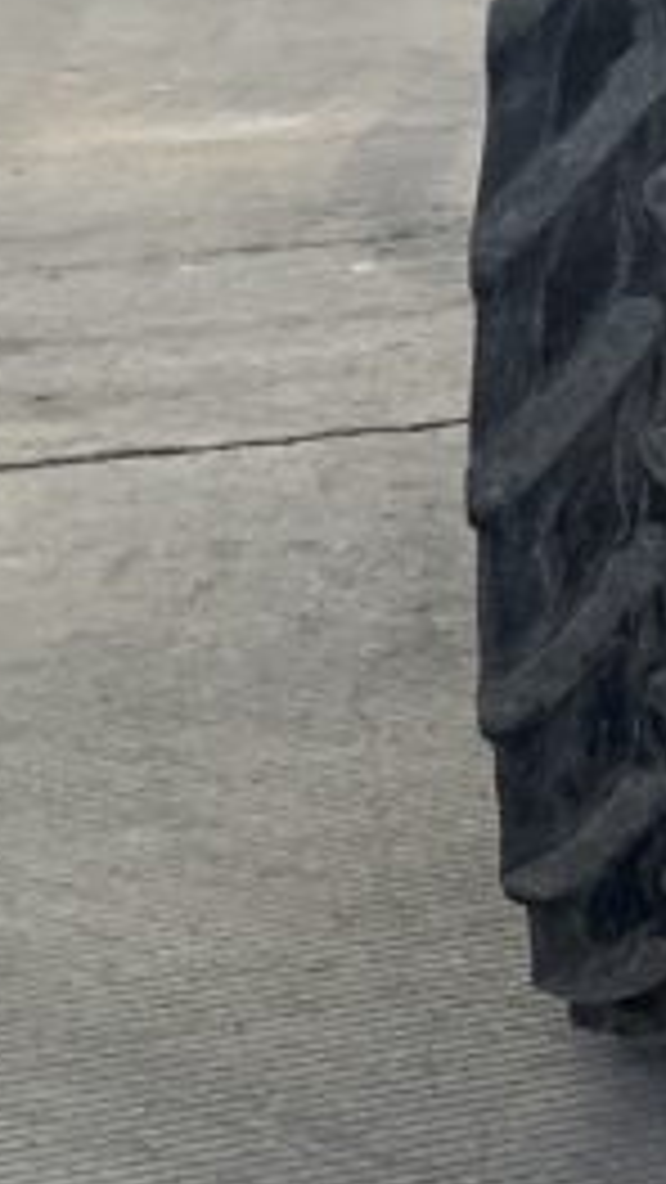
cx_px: 1728
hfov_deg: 8.7
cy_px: -288
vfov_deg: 16.6
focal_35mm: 123
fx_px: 3860
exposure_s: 1/1848
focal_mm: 3
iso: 16
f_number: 1.8
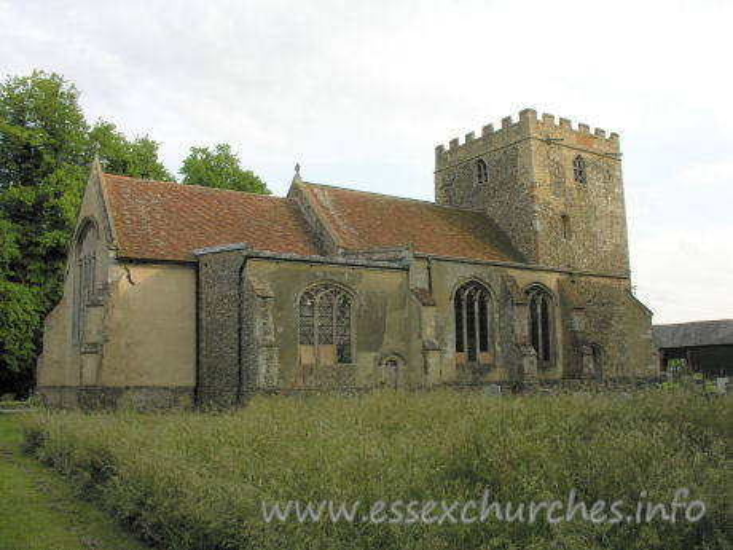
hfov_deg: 52.6
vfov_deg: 40.7
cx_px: 366
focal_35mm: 35
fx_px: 741
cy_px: 275
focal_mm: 8.9
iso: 50
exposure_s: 1/126
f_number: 4.5
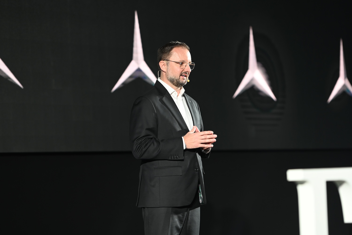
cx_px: 176
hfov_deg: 14.7
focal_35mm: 140
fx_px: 1369
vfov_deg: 9.8
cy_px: 118
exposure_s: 1/160
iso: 800
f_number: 2.8
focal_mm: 140
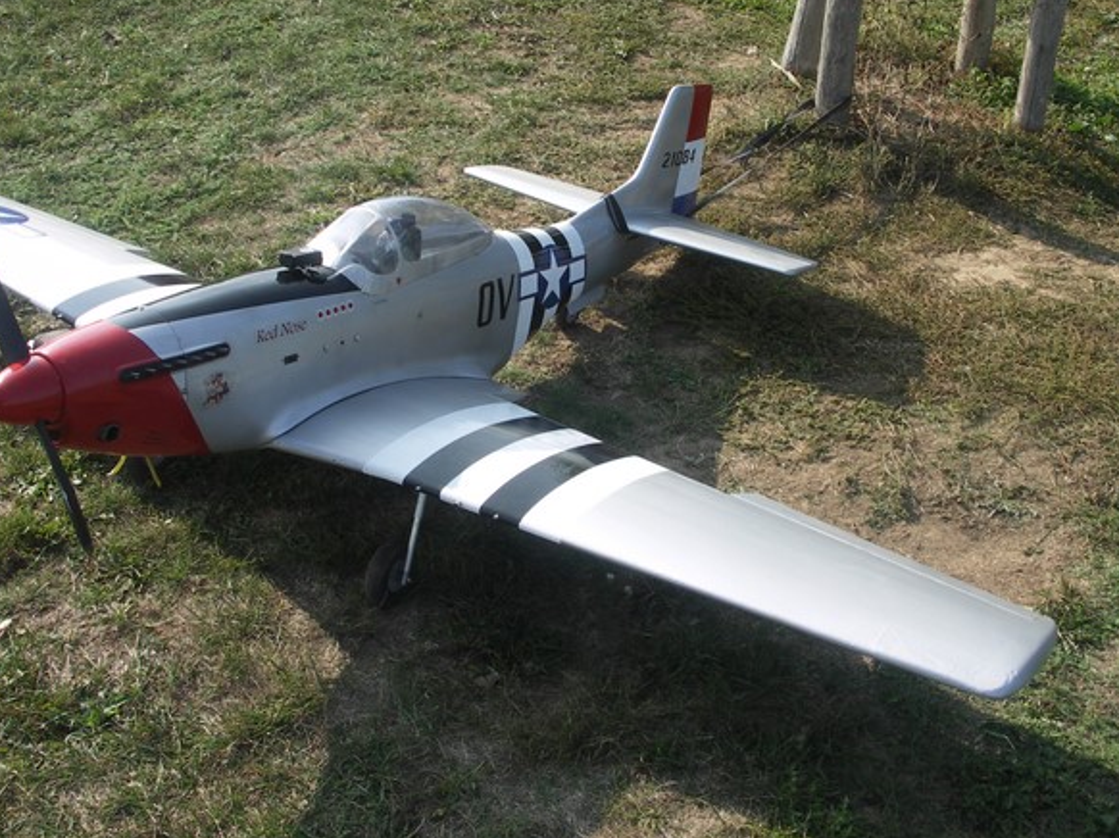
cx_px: 531
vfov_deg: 32.8
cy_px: 356
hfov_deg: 42.9
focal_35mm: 44
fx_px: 1422
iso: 50
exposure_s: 1/160
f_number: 5
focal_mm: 8.3
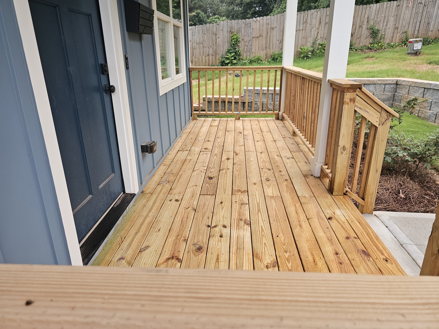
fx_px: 292
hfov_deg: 73.9
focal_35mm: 23
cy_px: 164
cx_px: 220
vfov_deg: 58.9
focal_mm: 6.3
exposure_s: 1/180
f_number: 1.7
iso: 250
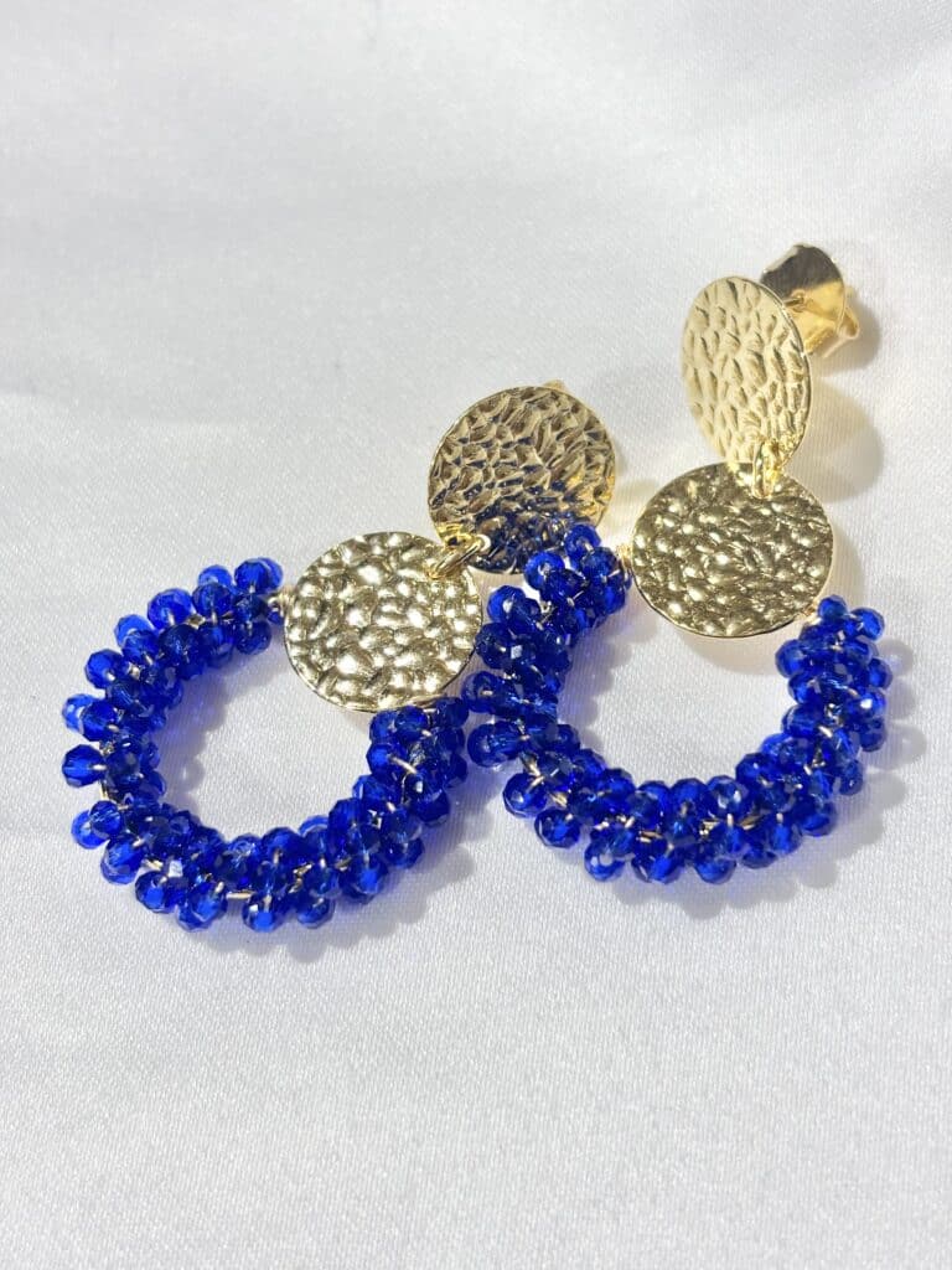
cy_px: 635
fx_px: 1907
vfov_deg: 36.8
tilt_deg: -60.9
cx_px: 476
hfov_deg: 28.0
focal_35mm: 52
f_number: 1.6
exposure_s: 1/217
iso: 32
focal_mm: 5.96
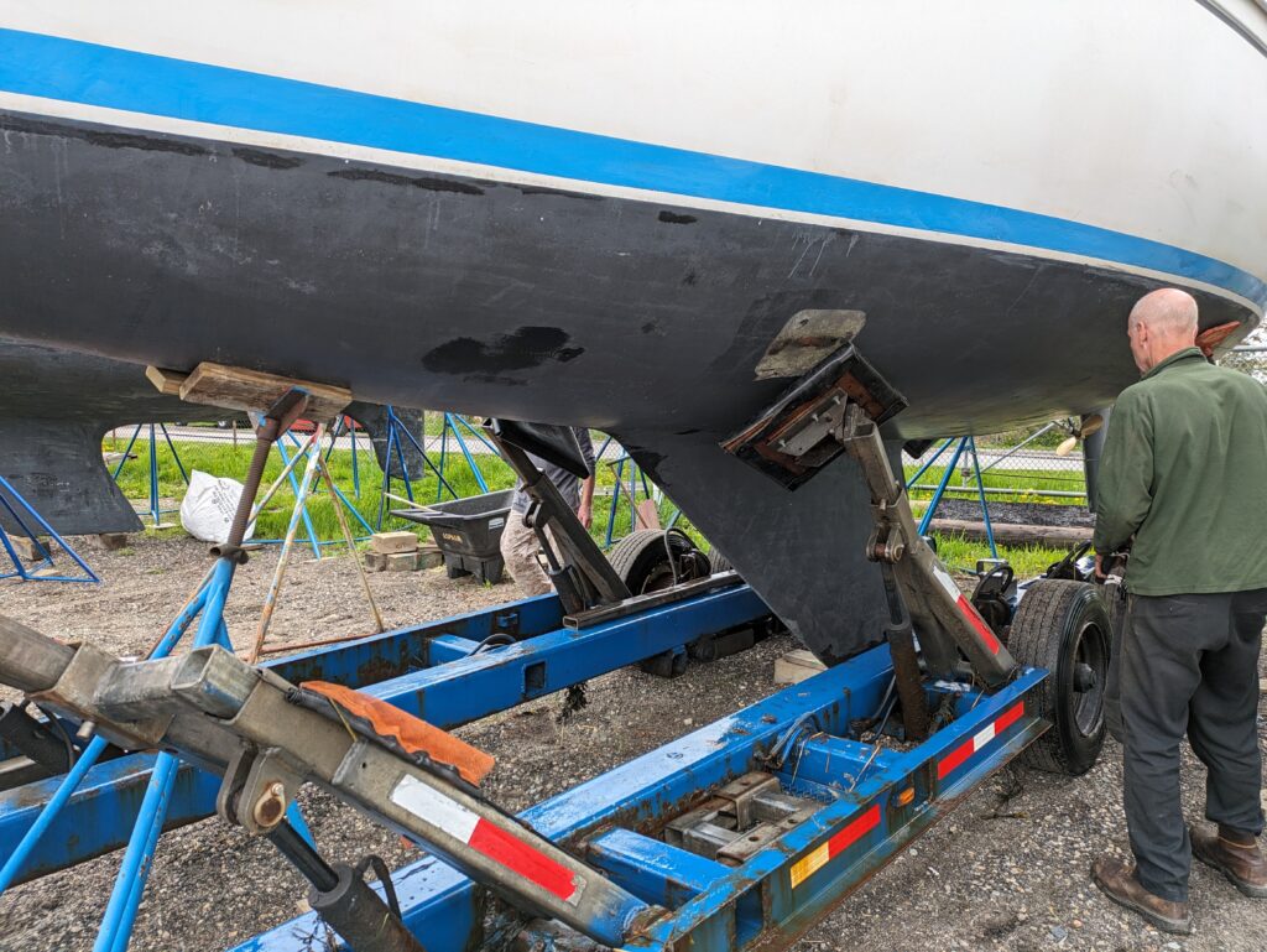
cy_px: 476
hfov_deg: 69.4
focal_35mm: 25
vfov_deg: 54.9
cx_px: 634
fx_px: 915
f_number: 1.89
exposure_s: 1/461
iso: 45
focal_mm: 5.43
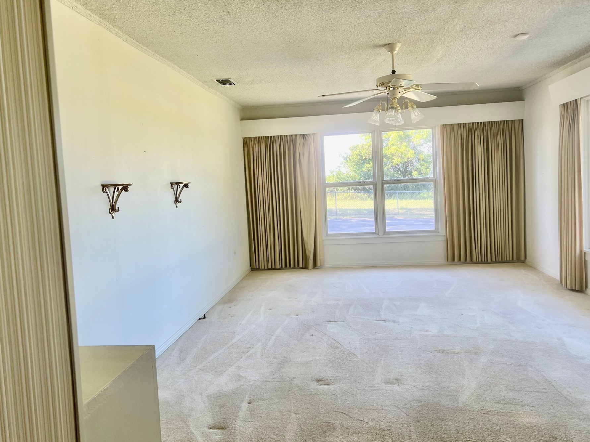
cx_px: 292
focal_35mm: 30
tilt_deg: -4.1
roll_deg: +3.2
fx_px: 511
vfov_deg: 46.8
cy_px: 215
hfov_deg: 60.0
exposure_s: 1/121
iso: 40
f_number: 1.5
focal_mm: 5.7
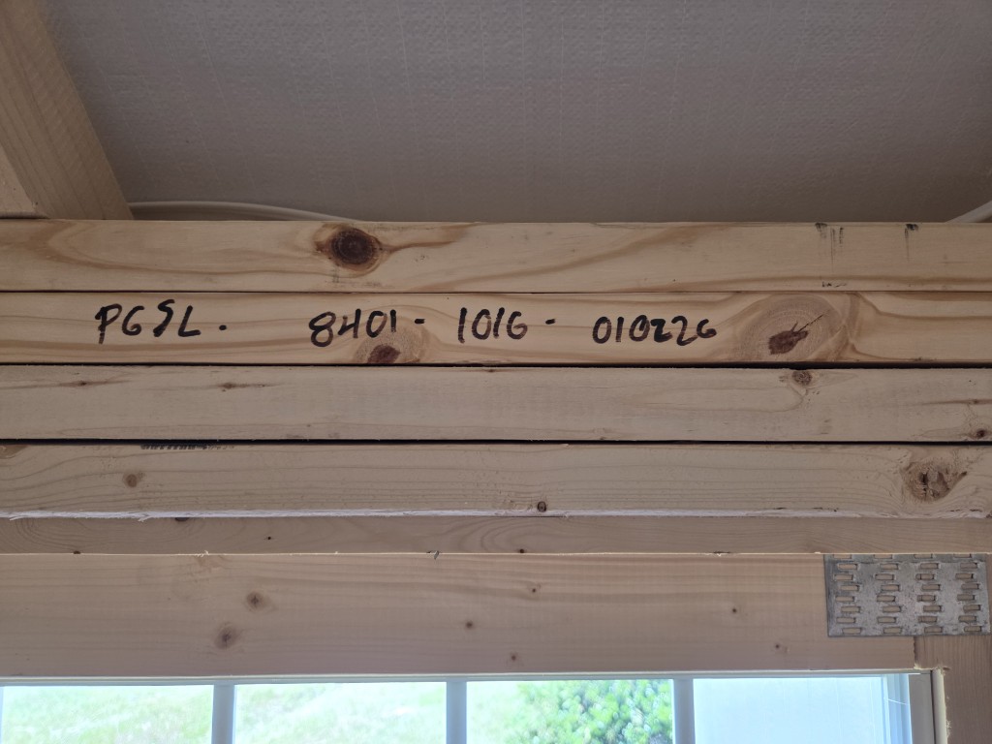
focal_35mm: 23
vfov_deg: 58.9
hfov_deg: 73.9
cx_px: 496
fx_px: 659
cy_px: 372
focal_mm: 5.4
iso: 125
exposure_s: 1/180
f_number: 1.8
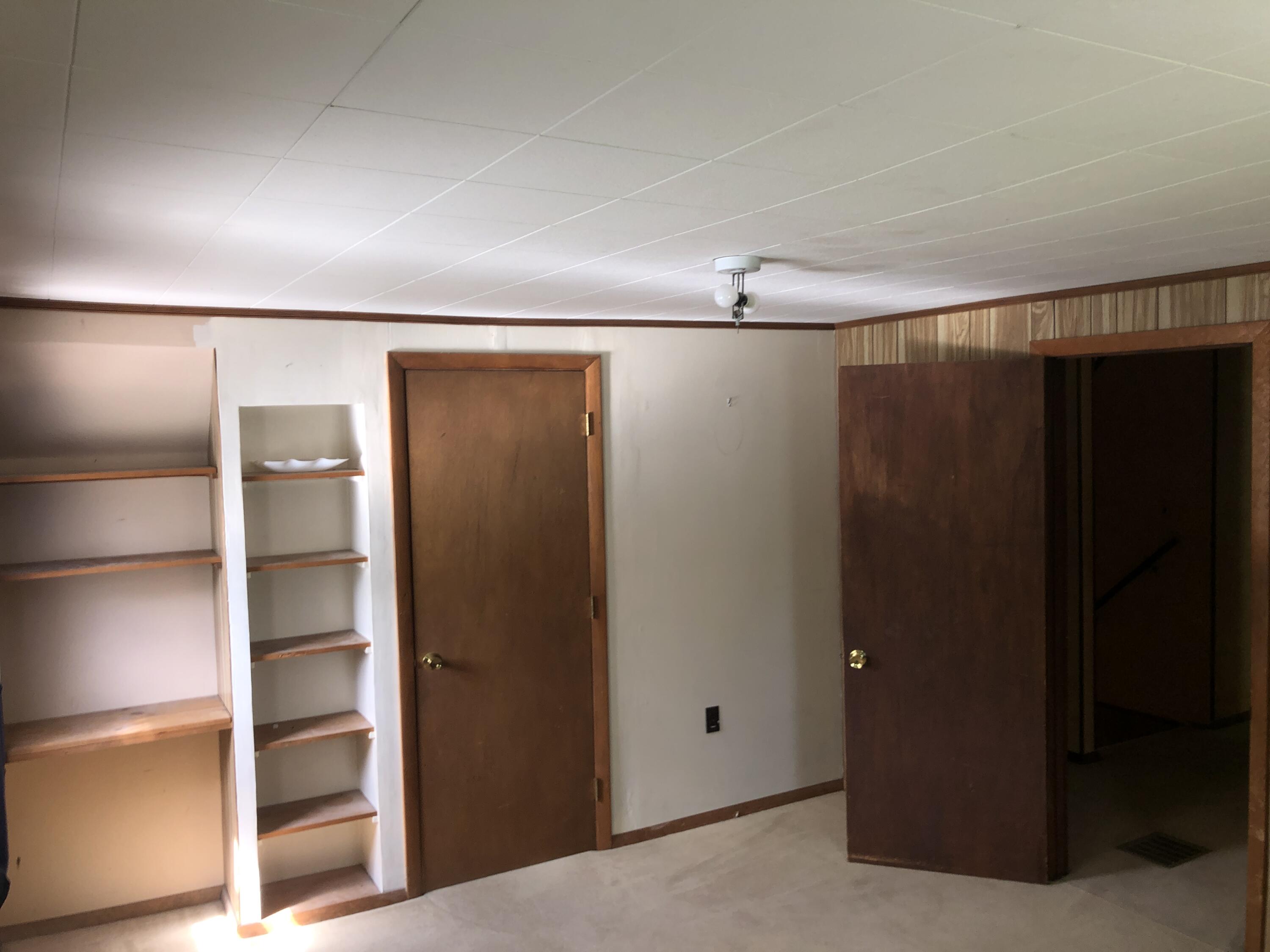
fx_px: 1027
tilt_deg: -1.4
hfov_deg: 63.4
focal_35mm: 28
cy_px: 476
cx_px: 635
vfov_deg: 49.7
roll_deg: +0.7
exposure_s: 1/25
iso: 20
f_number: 1.8
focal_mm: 3.99
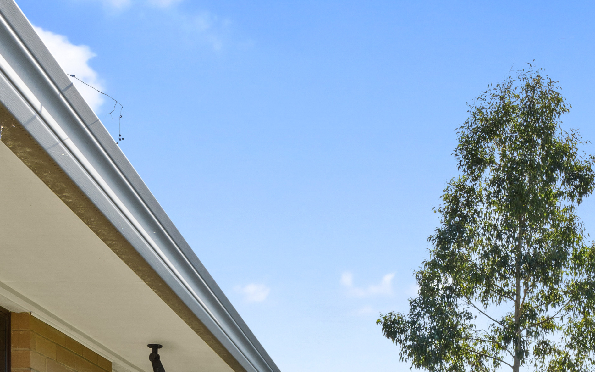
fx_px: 811
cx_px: 390
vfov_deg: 22.3
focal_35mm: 50
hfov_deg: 39.9
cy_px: 523
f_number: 8
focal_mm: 10
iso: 100
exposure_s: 1/30
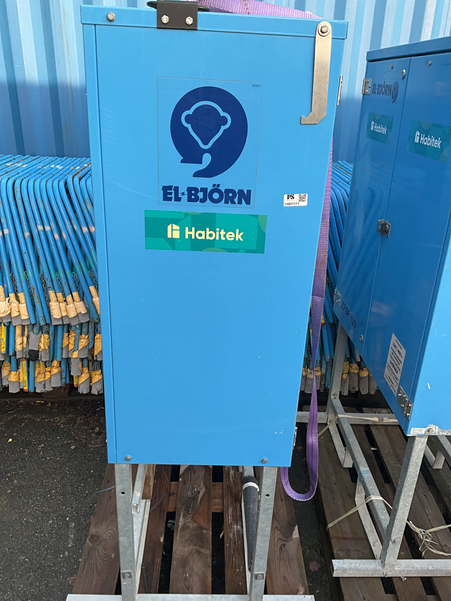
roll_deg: -2.1
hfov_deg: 48.2
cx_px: 226
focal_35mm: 29
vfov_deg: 61.7
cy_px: 300
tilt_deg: -22.9
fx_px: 504
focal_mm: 3
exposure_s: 1/122
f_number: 1.8
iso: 16
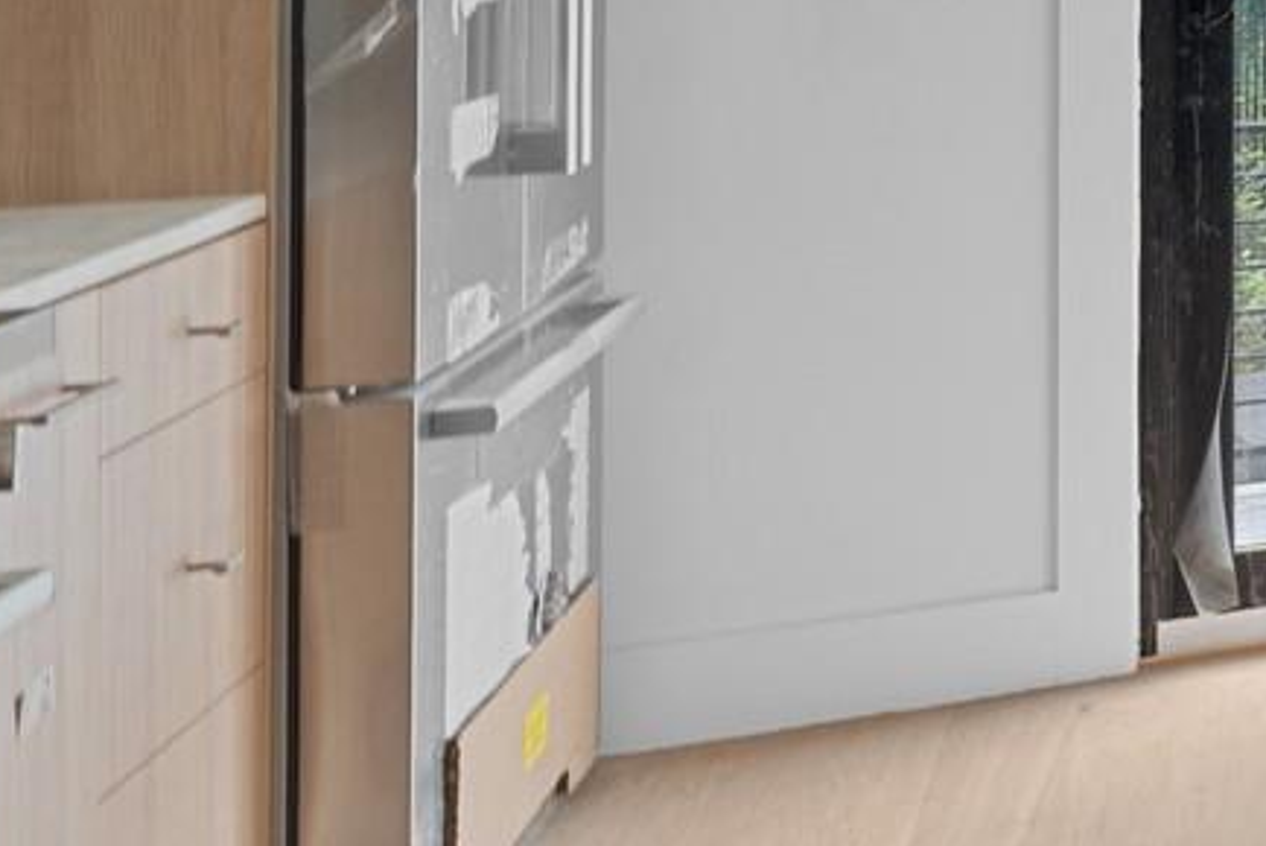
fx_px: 2322
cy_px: -144
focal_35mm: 66
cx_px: 2949
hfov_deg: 15.8
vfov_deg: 19.5
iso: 320
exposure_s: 1/1.67
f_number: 10
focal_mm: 14
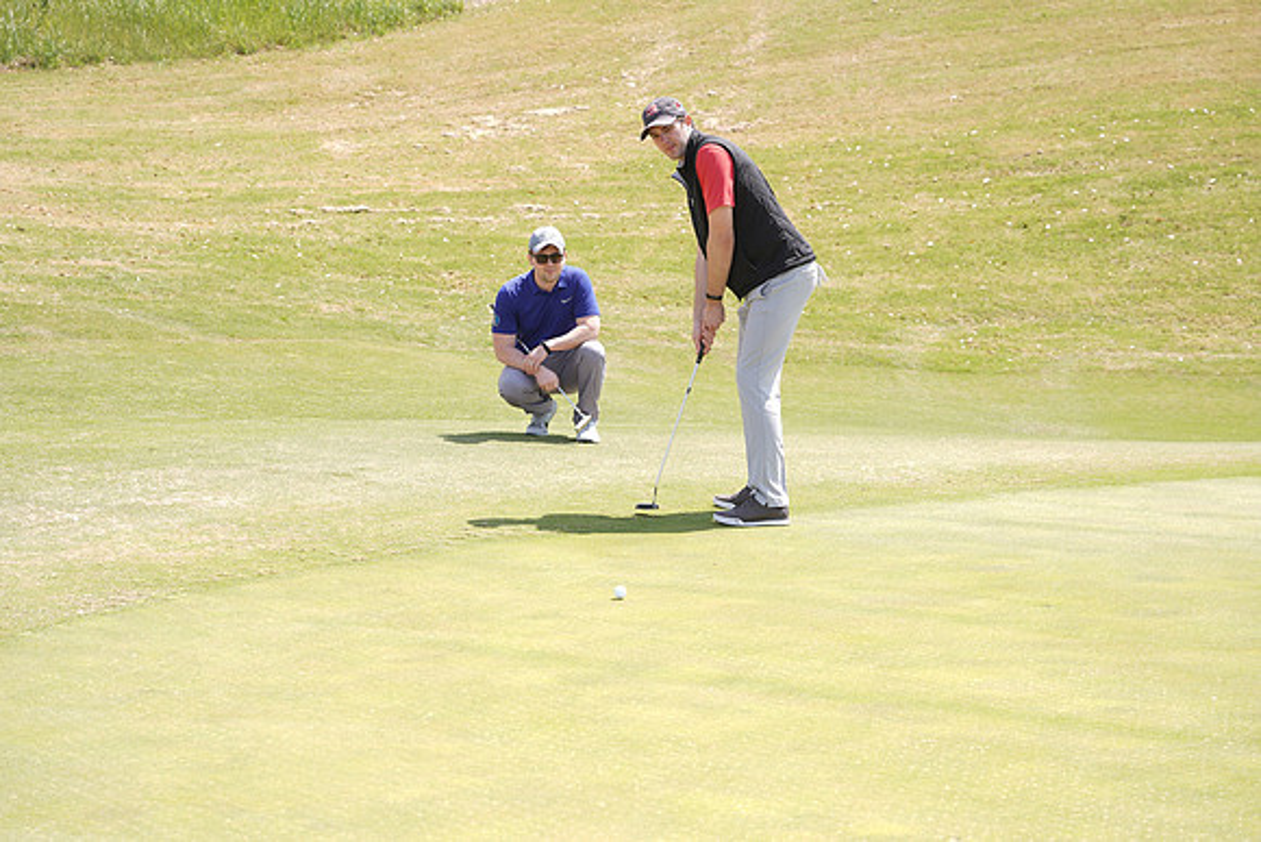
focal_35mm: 83
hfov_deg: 24.5
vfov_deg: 16.5
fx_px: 2908
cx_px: 630
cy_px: 421
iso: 80
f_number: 5
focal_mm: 83
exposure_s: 1/200
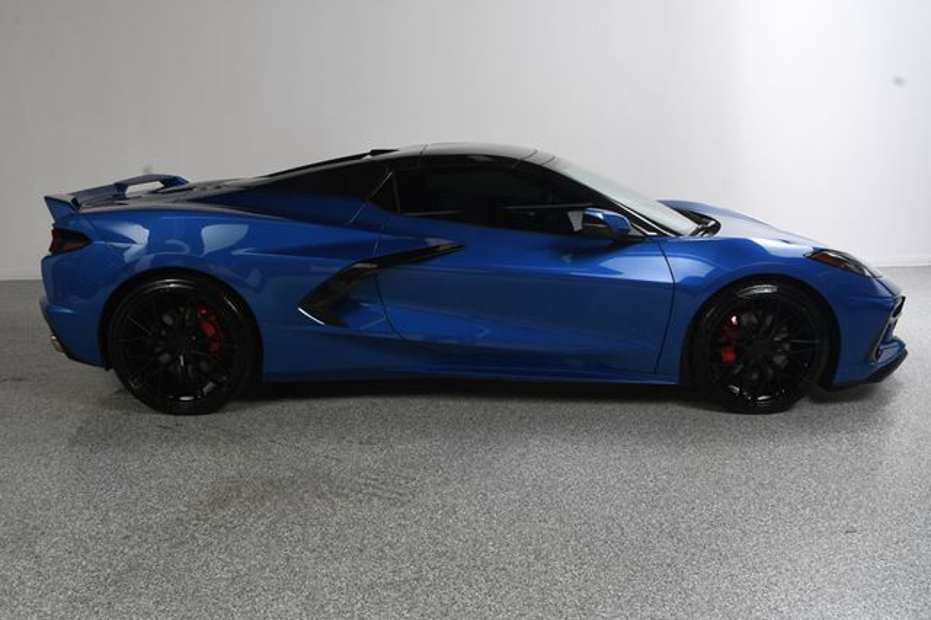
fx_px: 853
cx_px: 466
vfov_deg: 39.9
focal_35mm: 33
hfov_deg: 57.2
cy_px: 310
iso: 100
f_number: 11
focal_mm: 22
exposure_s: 1/160
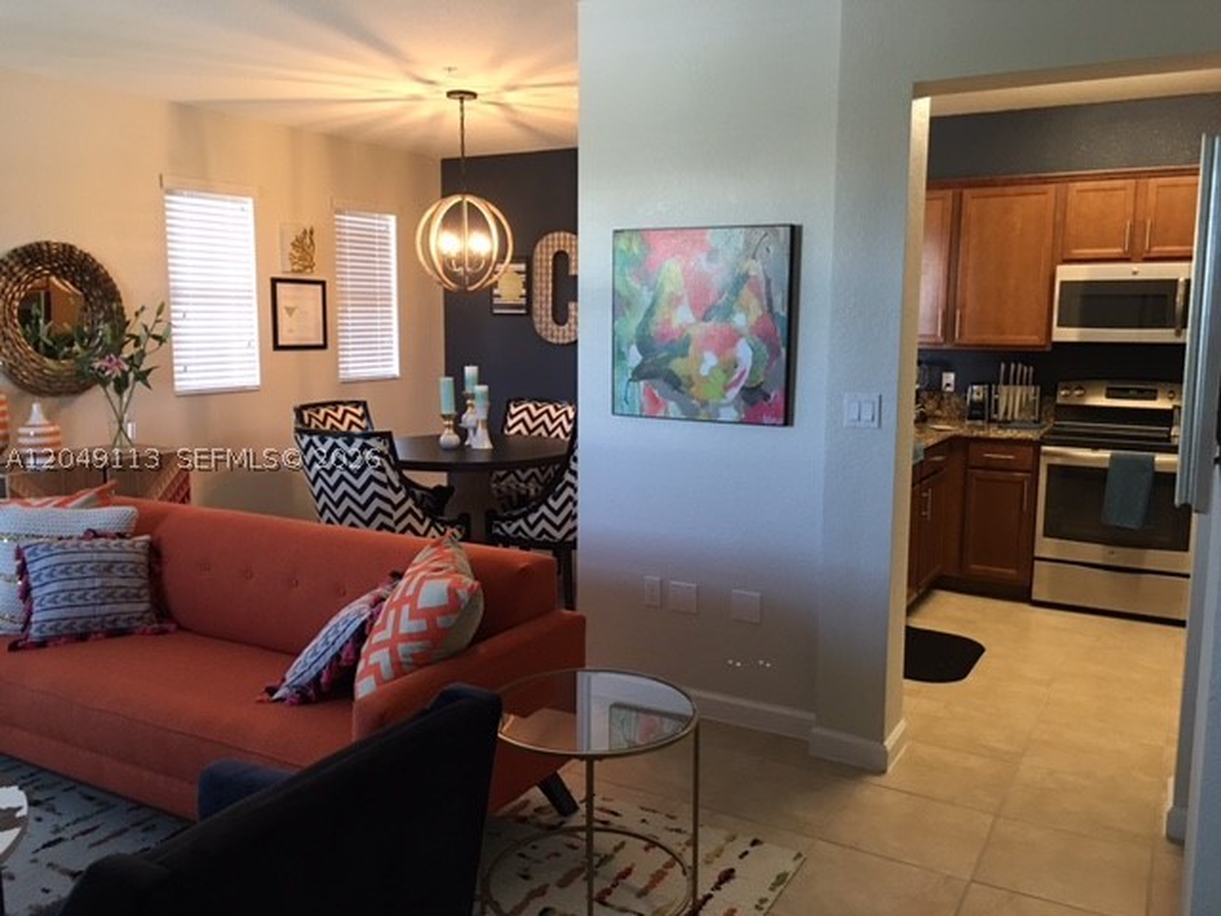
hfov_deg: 61.7
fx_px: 1023
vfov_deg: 48.2
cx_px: 610
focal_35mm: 29
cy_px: 458
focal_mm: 4.15
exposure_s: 1/15
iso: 80
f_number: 2.2
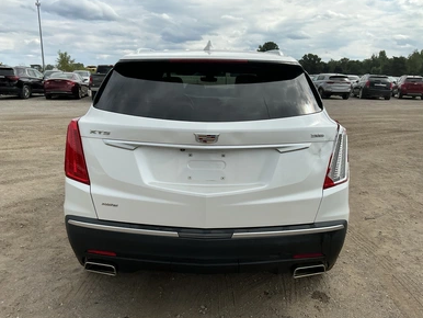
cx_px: 208
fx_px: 355
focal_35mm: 29
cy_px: 157
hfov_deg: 61.6
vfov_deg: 48.3
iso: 25
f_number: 1.8
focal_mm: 3
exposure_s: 1/1912
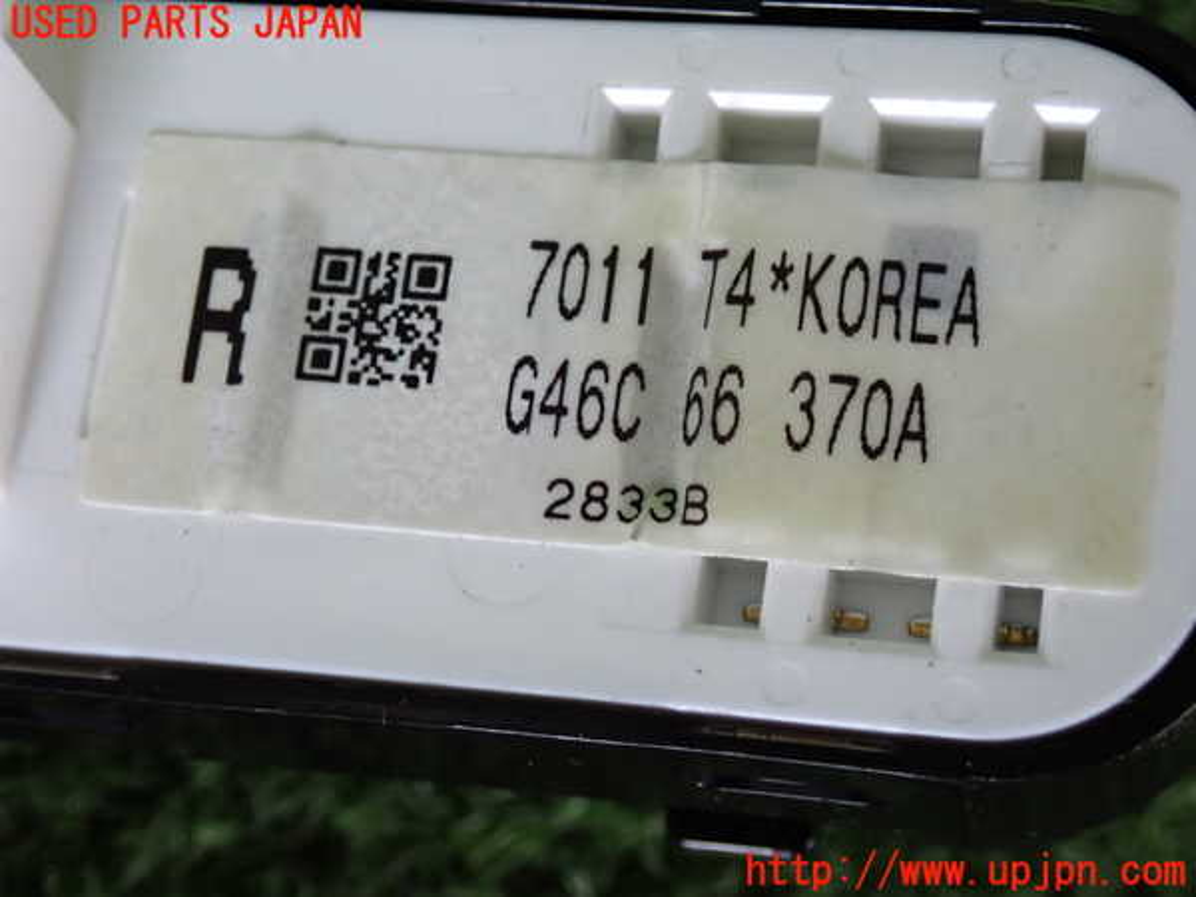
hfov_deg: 22.3
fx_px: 3040
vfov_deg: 16.8
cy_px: 448
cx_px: 598
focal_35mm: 88
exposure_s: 1/80
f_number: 4.5
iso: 500
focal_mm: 15.66
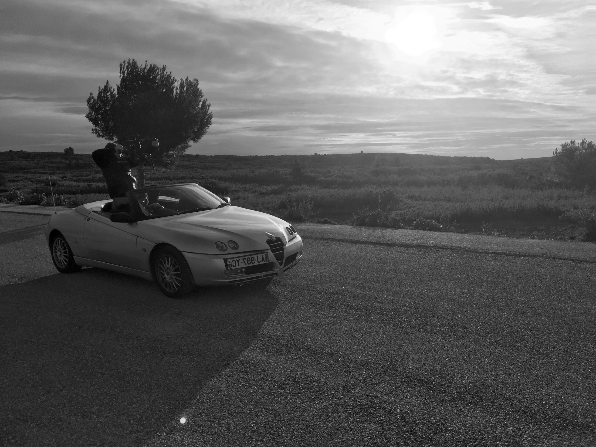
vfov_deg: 48.2
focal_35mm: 29
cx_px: 298
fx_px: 499
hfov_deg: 61.7
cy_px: 224
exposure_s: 1/3968
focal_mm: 4.15
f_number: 2.2
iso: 32
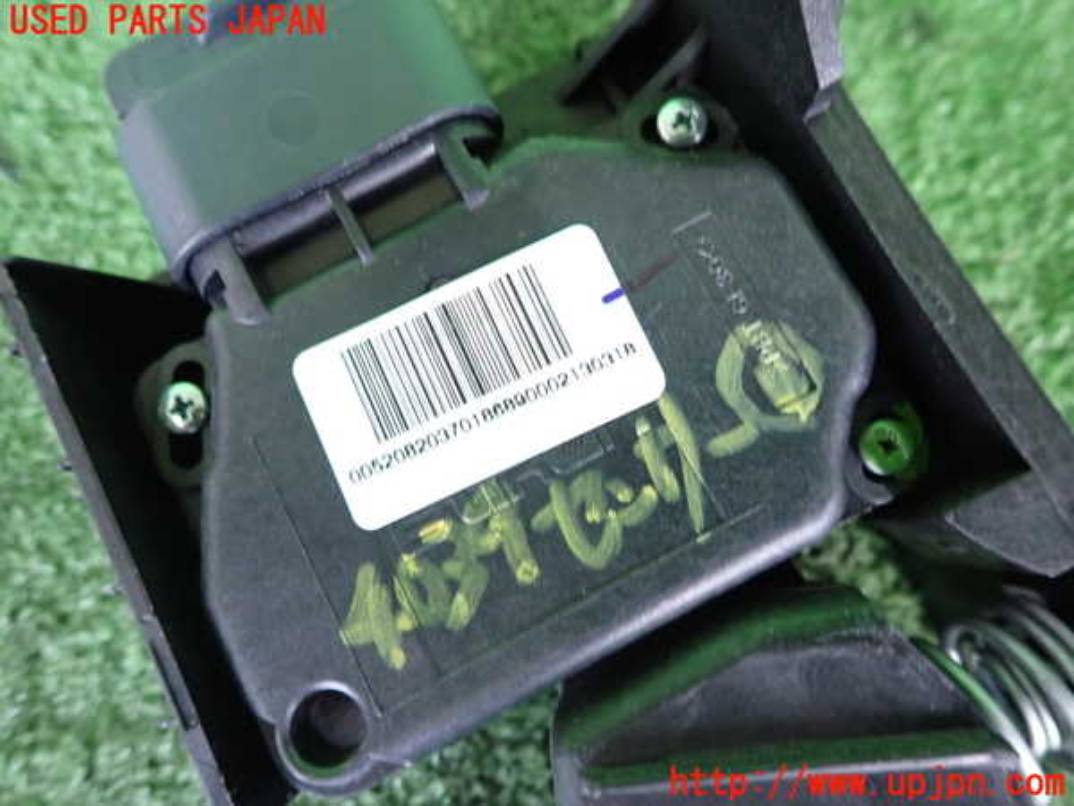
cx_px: 537
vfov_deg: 54.9
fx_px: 776
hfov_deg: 69.4
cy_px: 403
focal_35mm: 25
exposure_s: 1/30
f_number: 2
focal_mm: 4.5
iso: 640
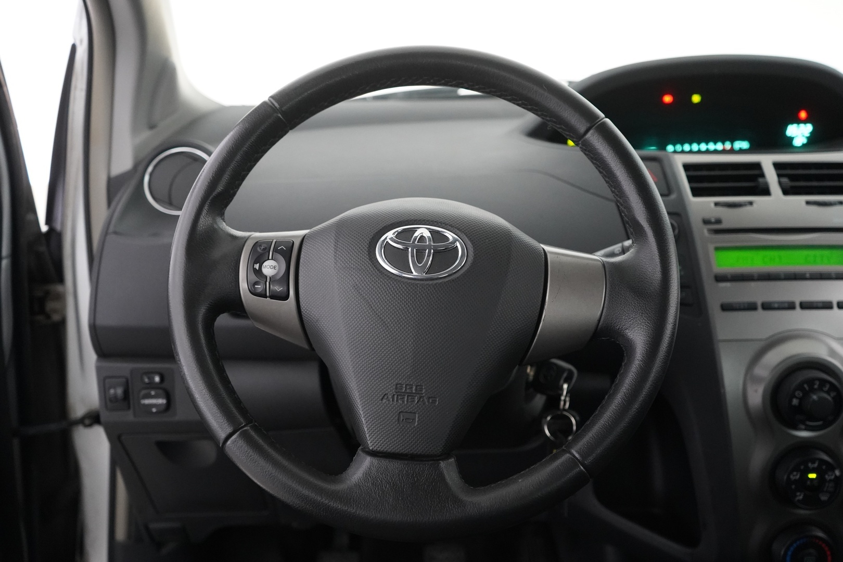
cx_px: 422
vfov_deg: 40.0
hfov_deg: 57.2
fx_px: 773
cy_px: 281
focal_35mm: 33
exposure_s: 1/60
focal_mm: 33
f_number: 4
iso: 6400
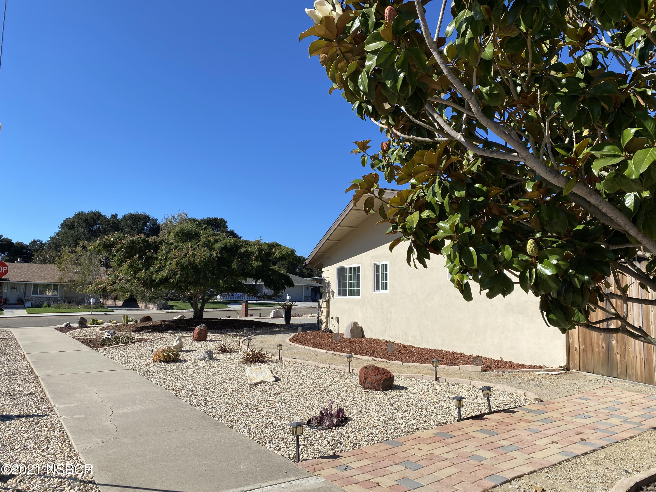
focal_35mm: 26
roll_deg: -1.6
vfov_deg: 53.1
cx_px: 328
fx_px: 493
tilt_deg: +6.3
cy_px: 246
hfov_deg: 67.3
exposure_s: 1/3497
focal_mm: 4.25
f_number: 1.8
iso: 32
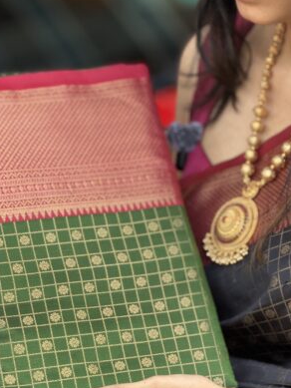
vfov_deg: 14.4
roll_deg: +0.3
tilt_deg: -19.9
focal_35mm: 137
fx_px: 1535
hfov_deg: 10.8
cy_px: 259
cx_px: 110
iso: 160
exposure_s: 1/121
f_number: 2.8
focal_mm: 16.89
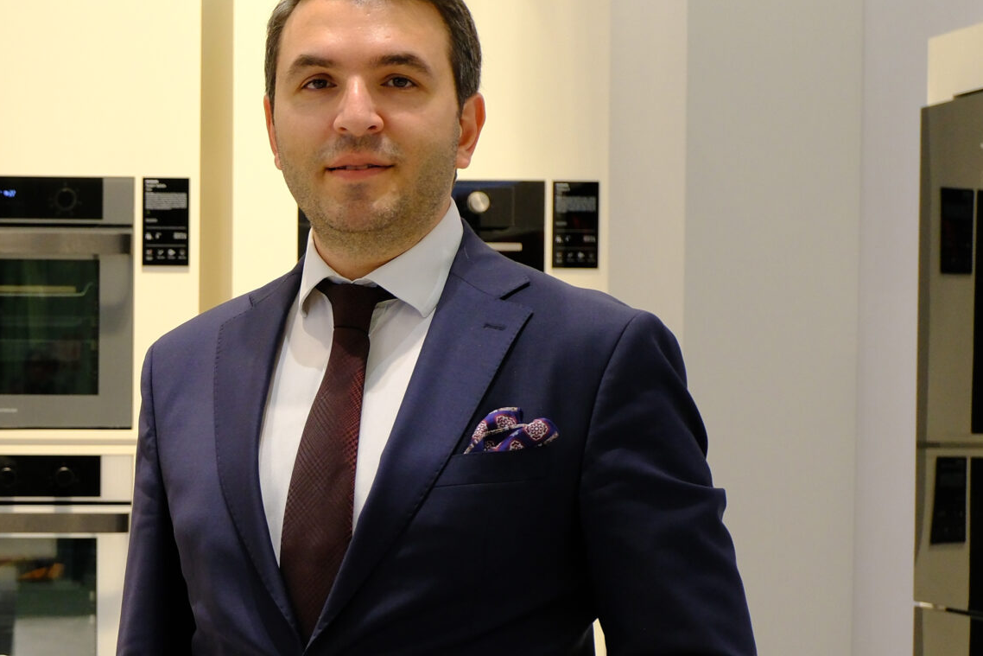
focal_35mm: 108
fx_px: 2949
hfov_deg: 18.2
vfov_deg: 12.7
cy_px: 398
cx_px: -92
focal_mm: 32.3
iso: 1000
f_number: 4.9
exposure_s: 1/100
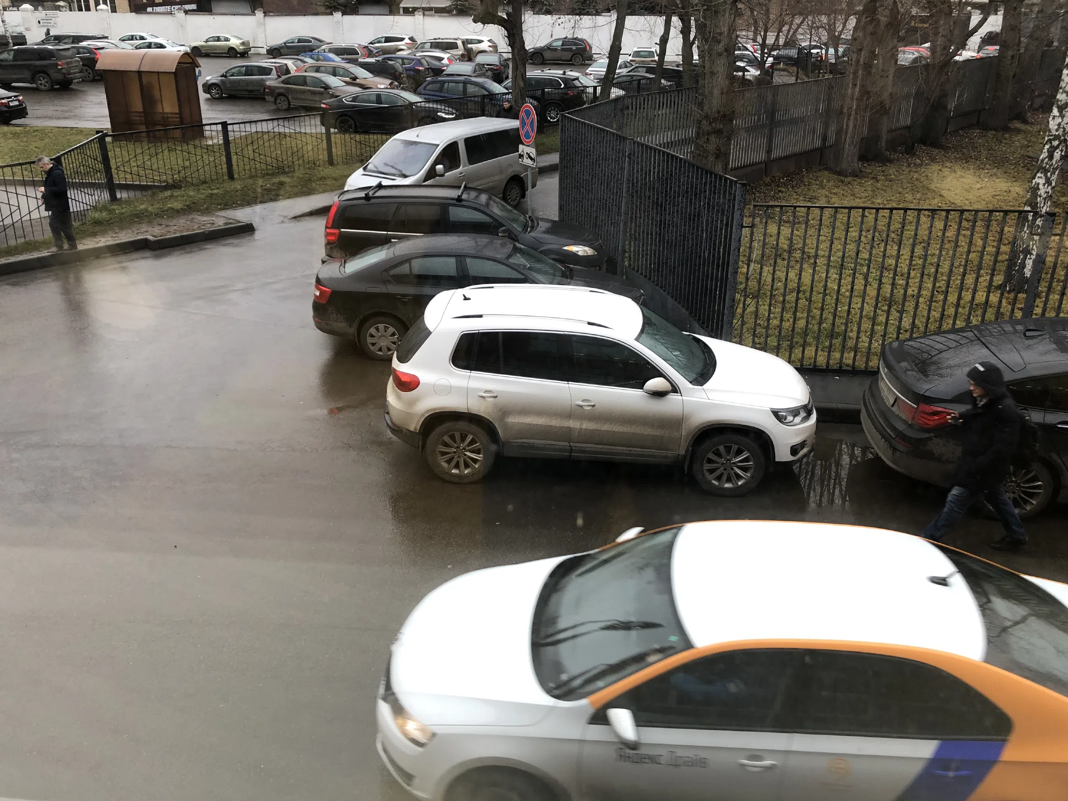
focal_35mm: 29
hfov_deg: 61.7
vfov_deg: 48.2
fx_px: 895
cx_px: 522
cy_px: 392
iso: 40
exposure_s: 1/100
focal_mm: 4
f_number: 1.8
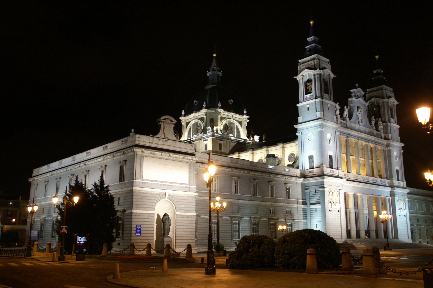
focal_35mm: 36
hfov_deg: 53.2
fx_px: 433
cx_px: 216
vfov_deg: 36.8
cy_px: 144
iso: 400
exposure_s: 1/13
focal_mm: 24
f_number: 4
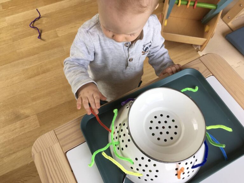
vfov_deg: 48.2
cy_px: 92
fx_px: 204
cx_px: 122
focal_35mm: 29
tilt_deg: -65.1
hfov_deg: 61.7
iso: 25
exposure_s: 1/50
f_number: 2.2
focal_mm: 4.15
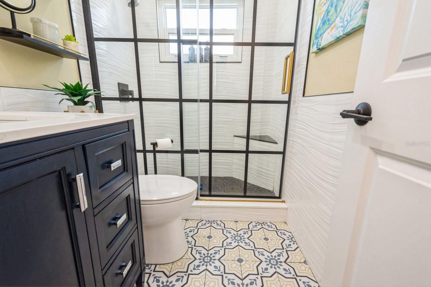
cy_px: 144
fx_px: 180
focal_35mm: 15
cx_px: 216
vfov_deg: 77.3
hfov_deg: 100.4
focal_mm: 10
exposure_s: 1/10
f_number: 8
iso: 200
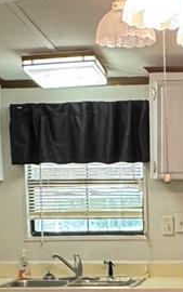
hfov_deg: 14.7
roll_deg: -0.8
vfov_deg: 23.0
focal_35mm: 88
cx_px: 171
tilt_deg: -5.1
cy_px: 256
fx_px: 701
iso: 250
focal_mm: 2.22
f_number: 2.2
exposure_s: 1/60
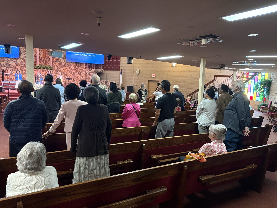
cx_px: 138
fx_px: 208
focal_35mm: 26
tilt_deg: -5.5
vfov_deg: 53.1
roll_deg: -1.9
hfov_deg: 67.3
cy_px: 104
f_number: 1.6
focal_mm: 5.96
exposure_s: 1/40
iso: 500
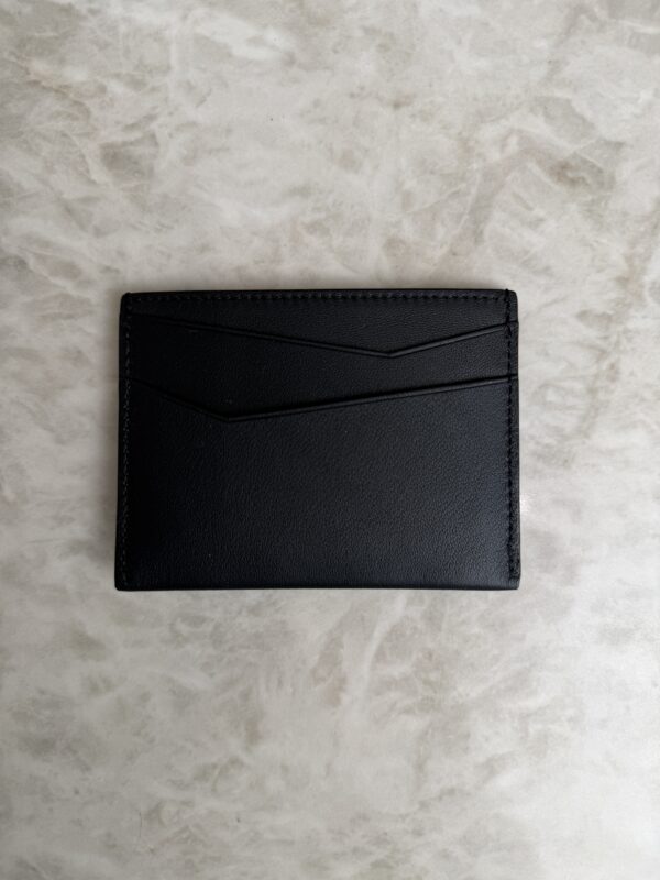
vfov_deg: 71.6
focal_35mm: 24
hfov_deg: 56.8
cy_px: 440
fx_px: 610
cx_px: 330
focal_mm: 6.76
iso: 50
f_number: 1.78
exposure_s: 1/138
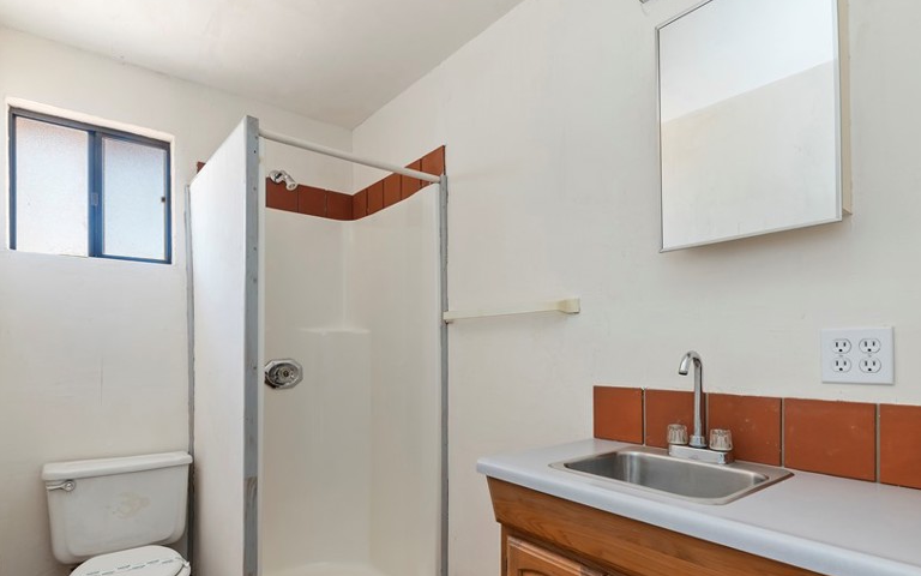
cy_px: 353
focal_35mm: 19
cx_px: 439
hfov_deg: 87.9
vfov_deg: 61.5
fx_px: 477
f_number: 10
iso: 500
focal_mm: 14
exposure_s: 1/4
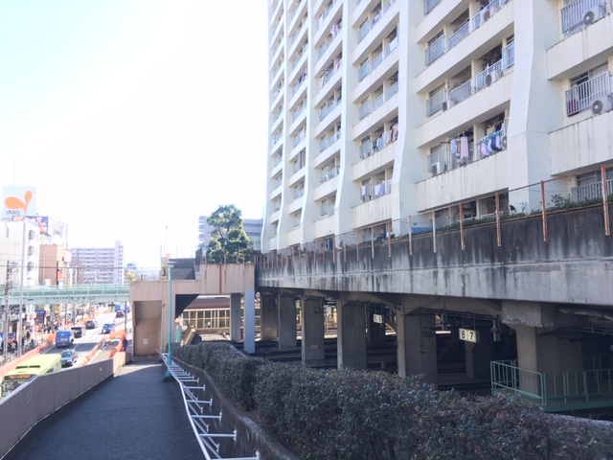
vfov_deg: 48.2
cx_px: 306
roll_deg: -0.2
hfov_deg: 61.7
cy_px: 230
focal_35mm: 29
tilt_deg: +6.8
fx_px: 514
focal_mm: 4.15
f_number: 2.2
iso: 25
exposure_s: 1/164
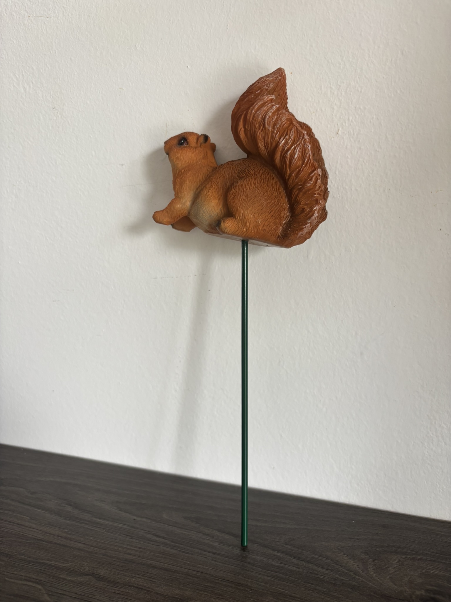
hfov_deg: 53.1
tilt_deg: -13.0
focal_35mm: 26
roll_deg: -1.7
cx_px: 226
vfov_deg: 67.3
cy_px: 301
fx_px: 452
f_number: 1.6
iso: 125
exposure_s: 1/121
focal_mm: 5.96
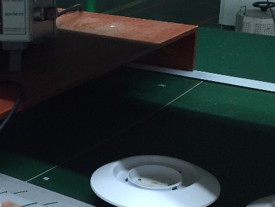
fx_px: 564
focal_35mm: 71
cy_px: 190
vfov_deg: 20.3
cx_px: 67
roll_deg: +2.0
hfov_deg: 27.0
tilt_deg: -27.9
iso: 160
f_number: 2.2
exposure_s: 1/33
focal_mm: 4.15
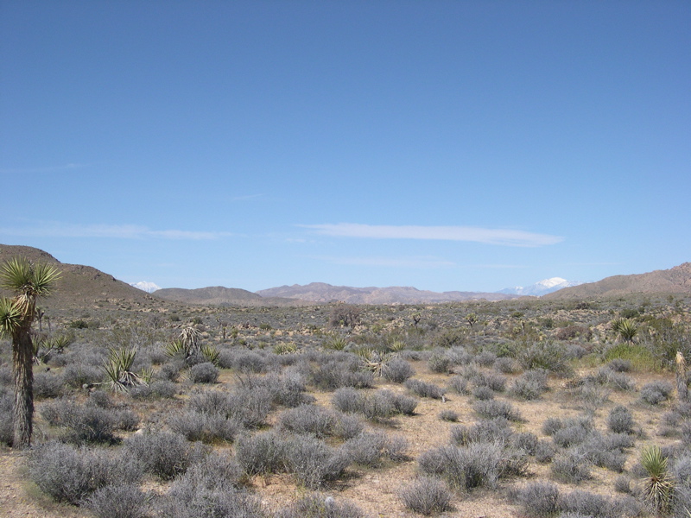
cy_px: 259
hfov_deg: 49.0
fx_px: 759
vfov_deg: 37.7
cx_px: 346
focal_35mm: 38
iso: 100
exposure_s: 1/284
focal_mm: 8
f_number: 7.6
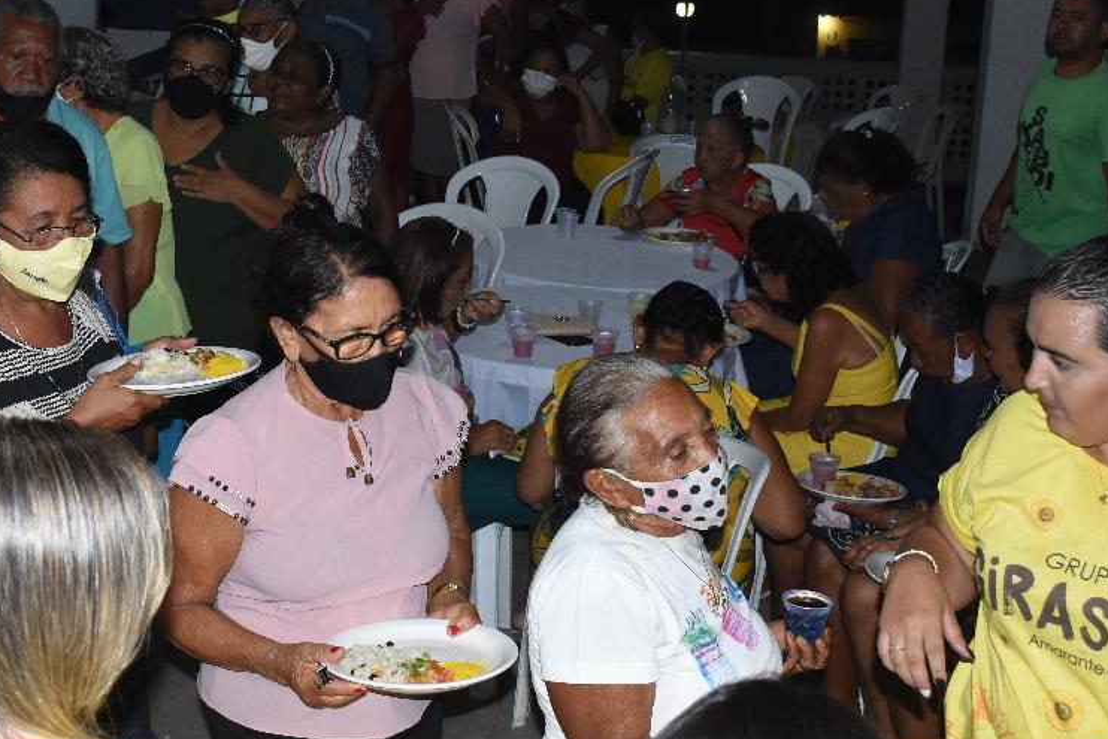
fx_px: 1718
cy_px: 228
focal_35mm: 56
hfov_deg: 35.5
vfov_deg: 24.1
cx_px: 385
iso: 1000
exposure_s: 1/100
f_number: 6.3
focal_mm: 23
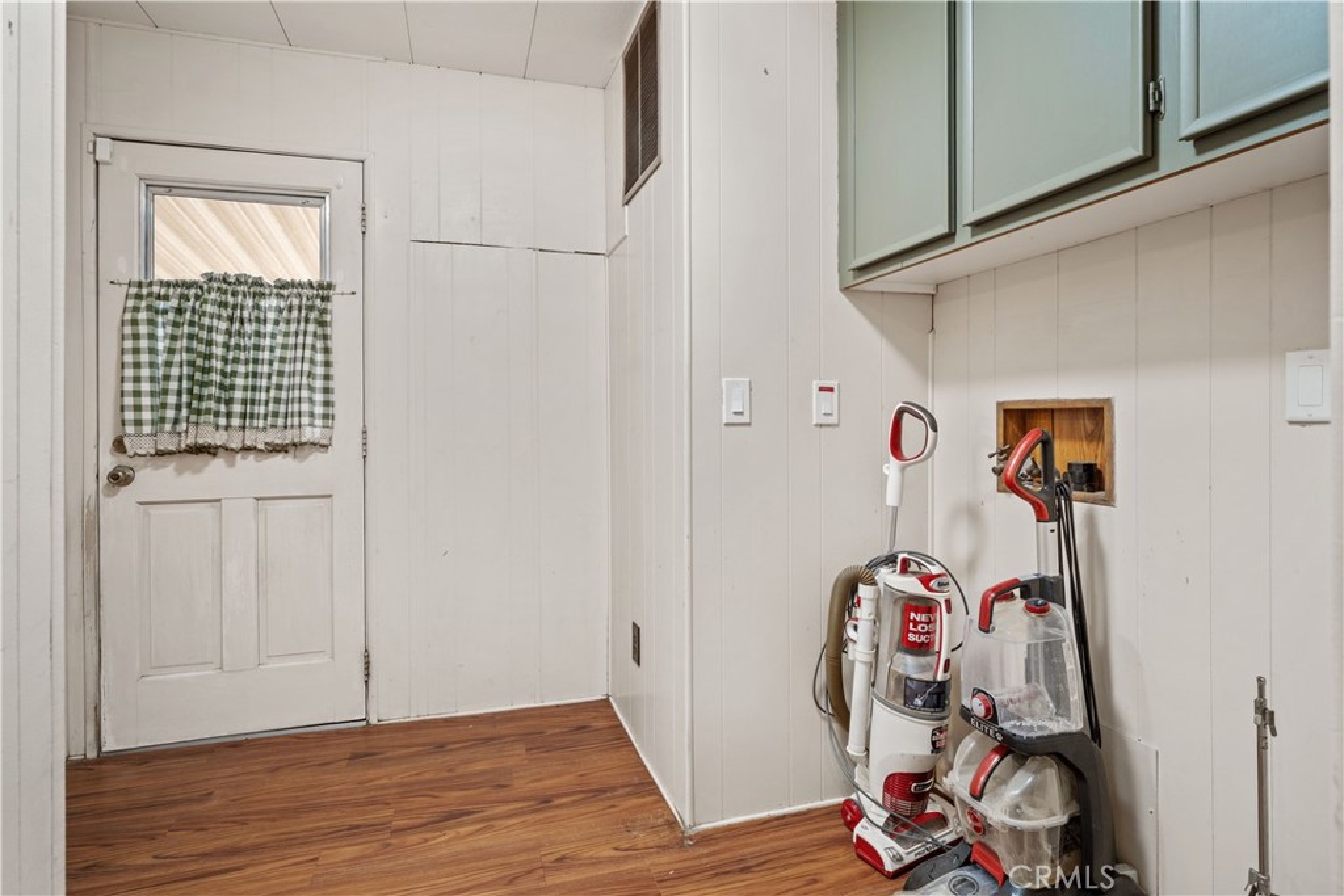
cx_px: 672
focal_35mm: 18
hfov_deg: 90.0
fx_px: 672
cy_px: 448
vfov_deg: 67.4
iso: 250
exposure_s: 1/1.25
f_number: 6.3
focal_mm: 18
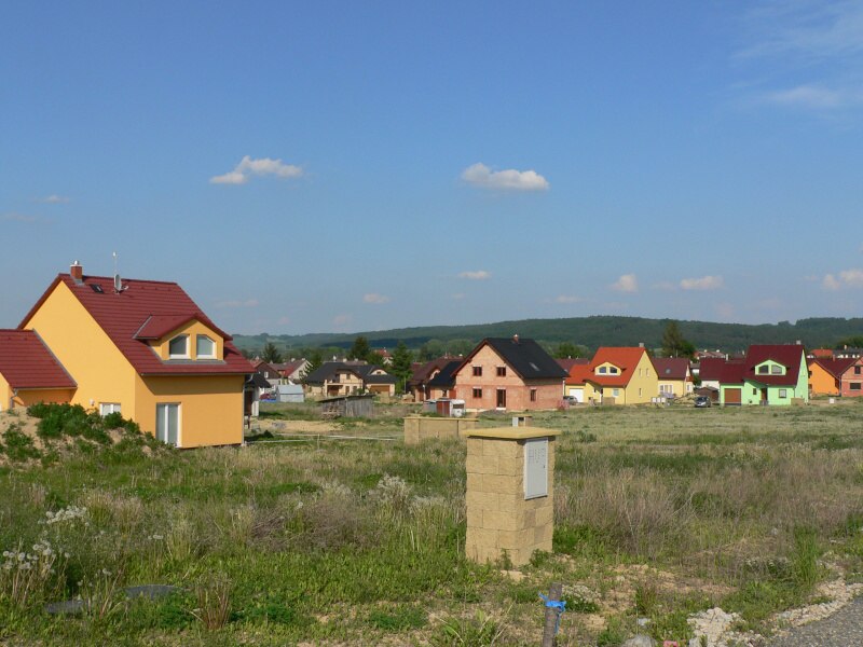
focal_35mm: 42
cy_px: 324
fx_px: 1047
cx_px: 432
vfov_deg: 34.3
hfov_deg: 44.8
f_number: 5.6
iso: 80
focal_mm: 6.9
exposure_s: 1/500
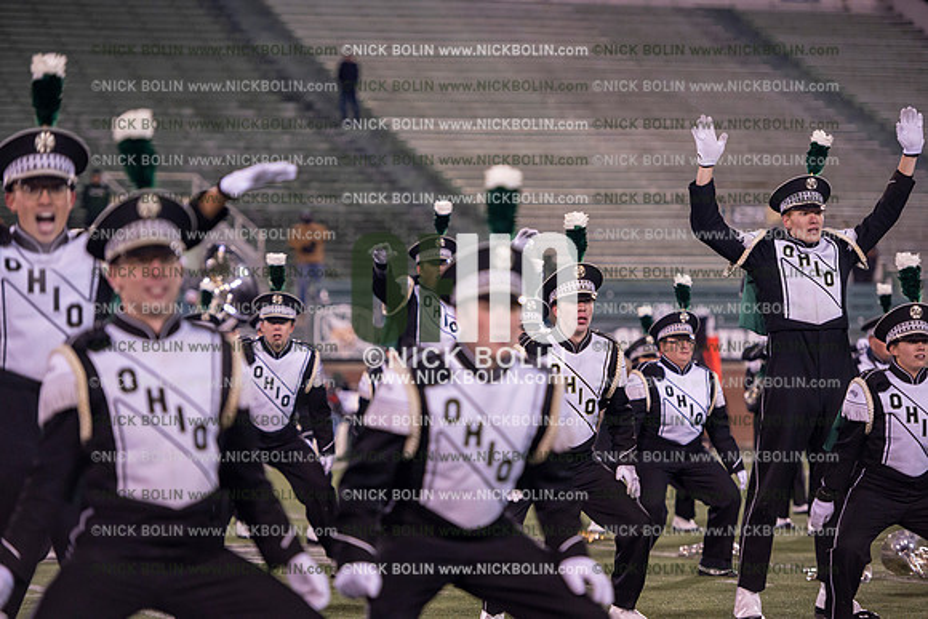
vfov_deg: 9.8
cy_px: 310
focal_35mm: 140
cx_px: 464
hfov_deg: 14.7
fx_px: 3610
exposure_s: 1/1250
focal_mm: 140
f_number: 2.8
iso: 2500
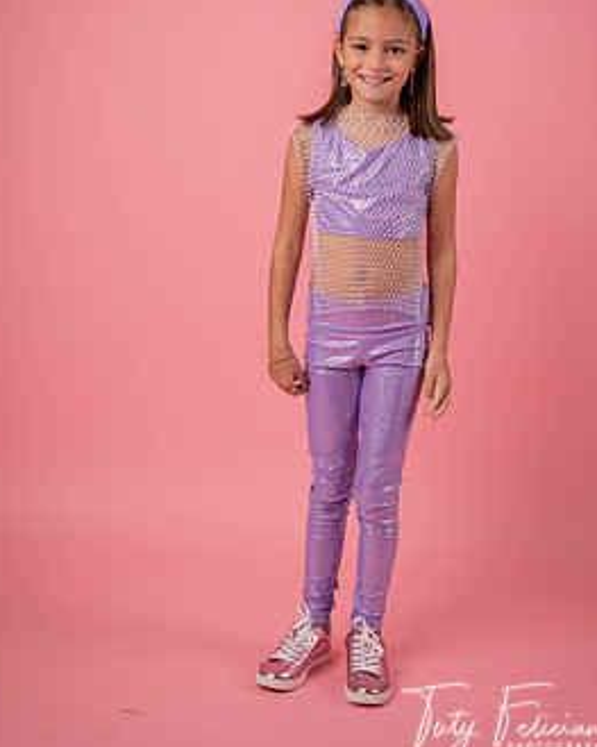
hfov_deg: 25.8
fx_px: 1304
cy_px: 288
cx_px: 306
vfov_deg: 31.8
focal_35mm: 59
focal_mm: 46
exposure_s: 1/100
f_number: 5
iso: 160
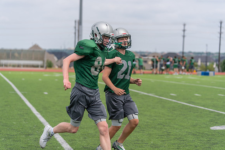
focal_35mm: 96
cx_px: 112
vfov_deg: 14.3
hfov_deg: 21.2
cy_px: 75
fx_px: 600
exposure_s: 1/1250
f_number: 3.2
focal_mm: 96
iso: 100
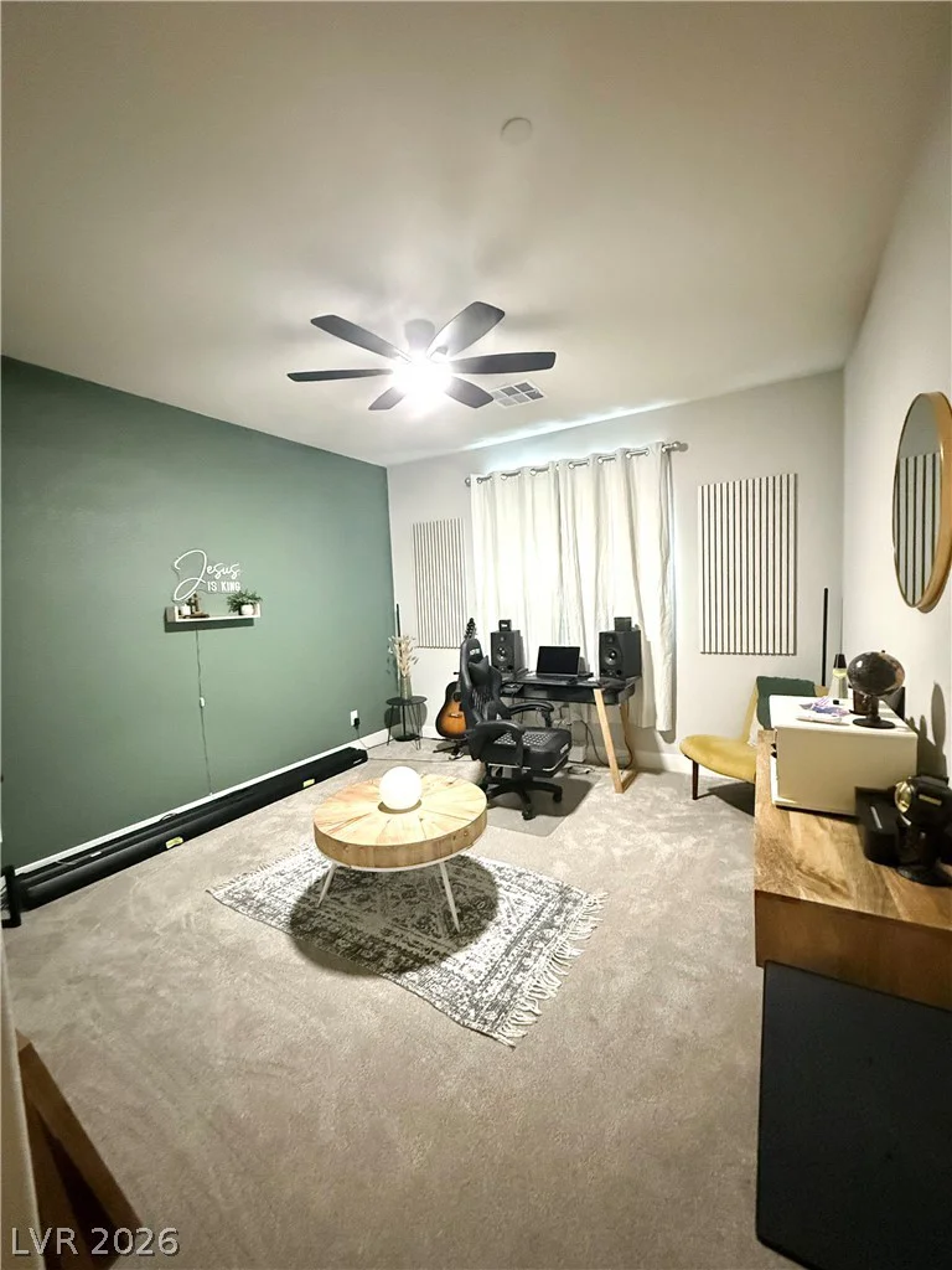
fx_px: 513
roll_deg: +2.5
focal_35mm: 14
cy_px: 635
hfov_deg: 85.7
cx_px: 476
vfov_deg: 102.1
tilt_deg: -3.5
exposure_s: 1/60
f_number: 2.2
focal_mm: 2.22
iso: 1250
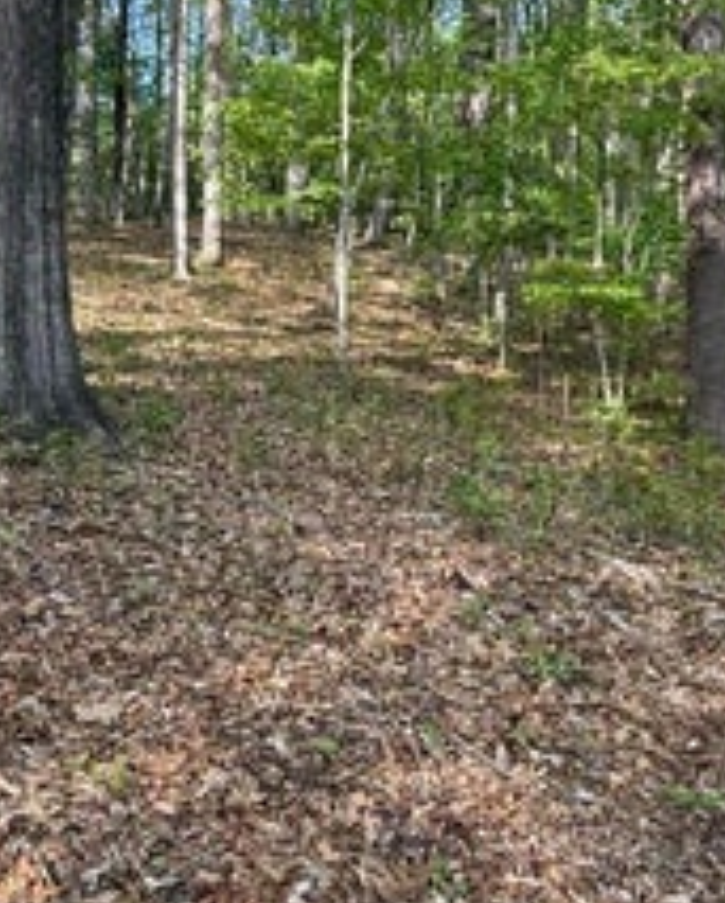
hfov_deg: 36.5
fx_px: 1097
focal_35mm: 41
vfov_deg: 44.7
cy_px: 488
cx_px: 424
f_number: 2.2
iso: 50
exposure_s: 1/136
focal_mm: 2.22
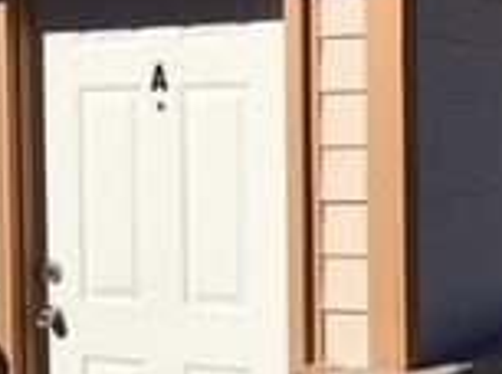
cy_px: 208
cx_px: 269
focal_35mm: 95
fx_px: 1374
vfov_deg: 15.5
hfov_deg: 20.7
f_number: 2.2
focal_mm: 4.15
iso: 25
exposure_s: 1/3663
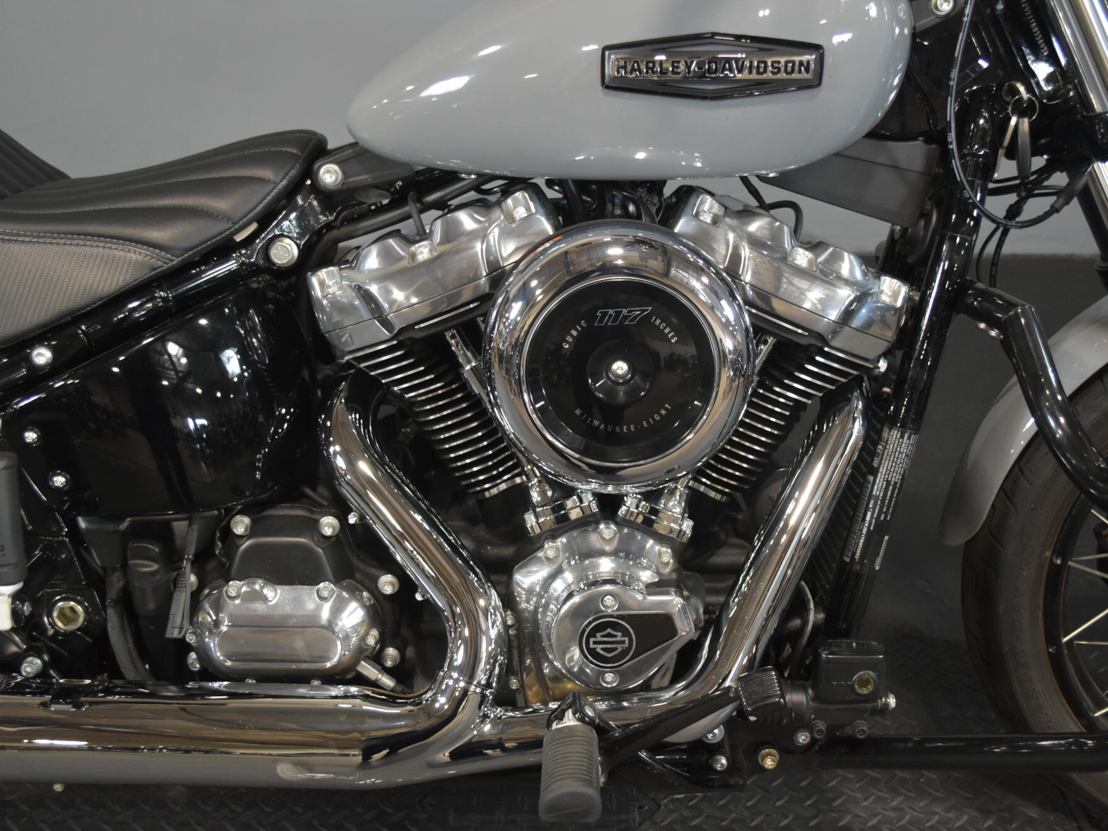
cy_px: 416
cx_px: 591
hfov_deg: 47.8
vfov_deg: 36.8
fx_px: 1248
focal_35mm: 39
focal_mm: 24
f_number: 4
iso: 1100
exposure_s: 1/30
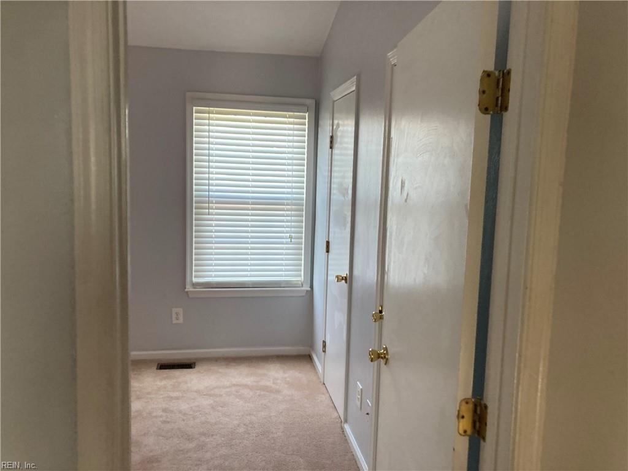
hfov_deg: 63.4
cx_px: 314
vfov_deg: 49.7
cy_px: 236
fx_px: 508
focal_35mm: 28
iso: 100
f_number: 1.8
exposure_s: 1/60
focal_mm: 3.99
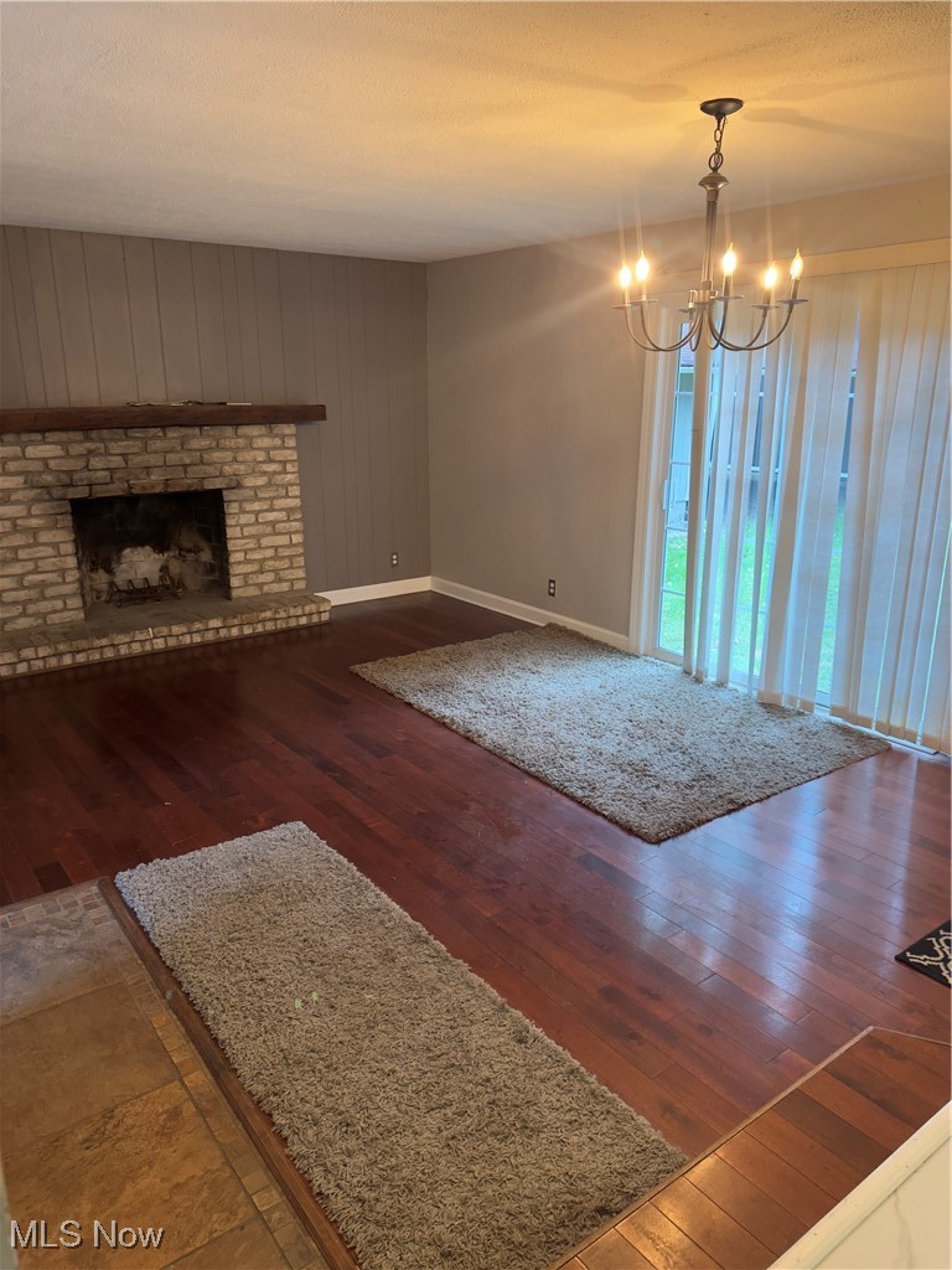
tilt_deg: -16.1
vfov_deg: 71.6
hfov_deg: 56.8
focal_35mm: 24
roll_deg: -0.7
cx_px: 476
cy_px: 635
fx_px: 880
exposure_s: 1/60
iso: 320
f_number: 1.78
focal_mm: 6.76
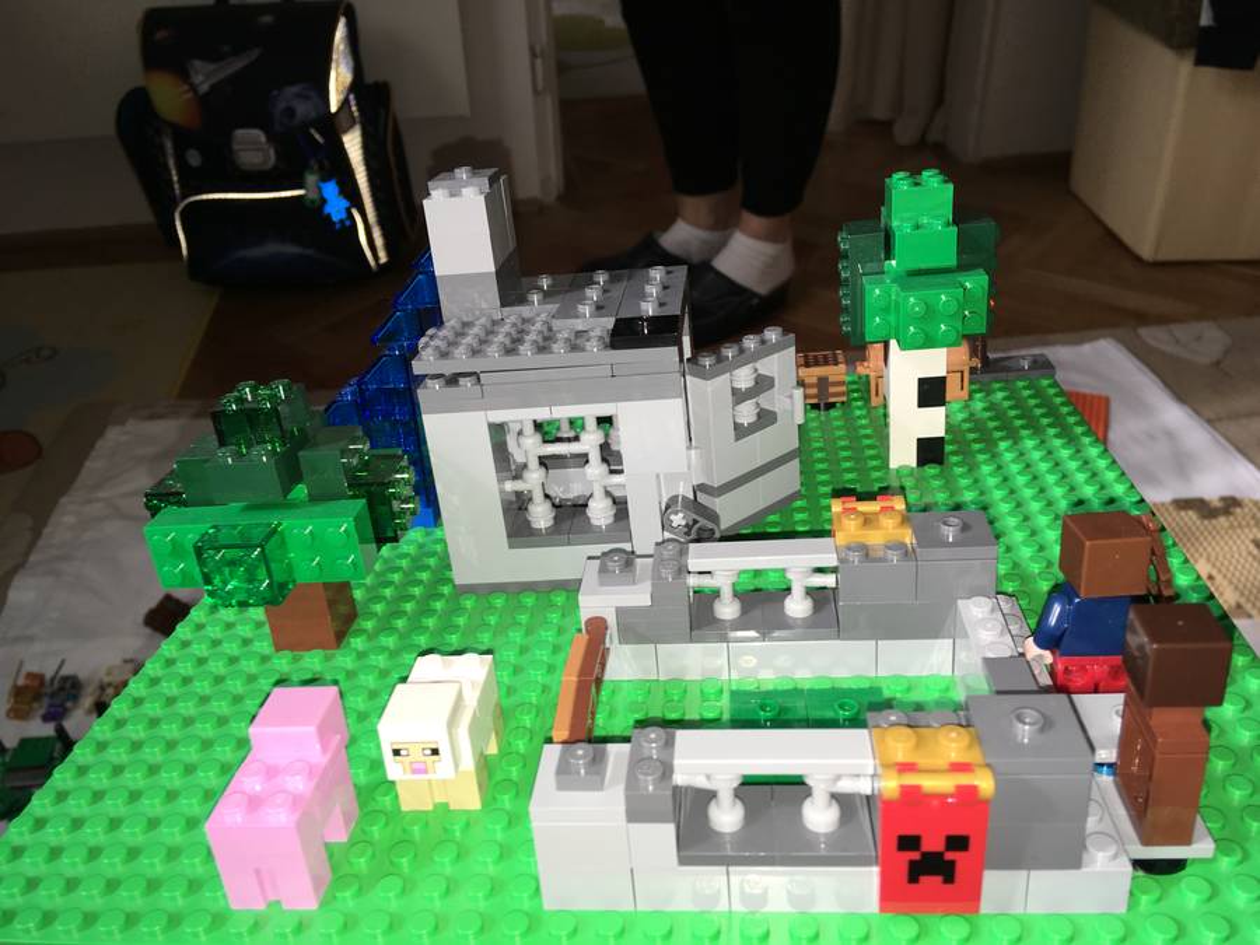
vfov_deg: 48.2
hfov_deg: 61.7
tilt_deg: -34.5
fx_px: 1056
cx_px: 630
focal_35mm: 29
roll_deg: +2.0
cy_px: 472
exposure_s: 1/40
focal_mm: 4.15
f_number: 2.2
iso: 25
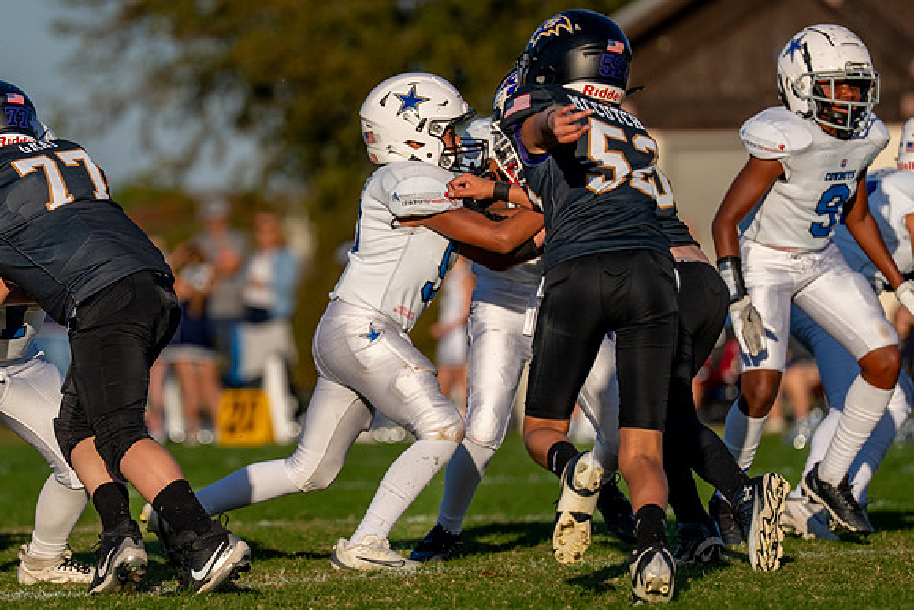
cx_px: 280
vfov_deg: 3.6
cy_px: 261
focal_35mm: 386
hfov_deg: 5.3
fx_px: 9801
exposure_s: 1/5000
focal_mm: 200
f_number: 2.8
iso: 200
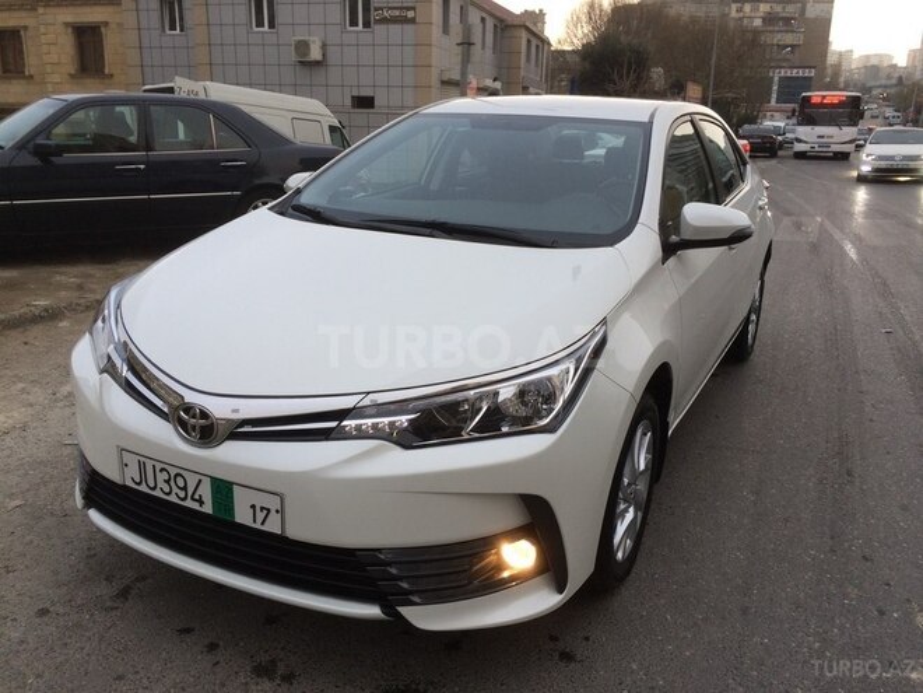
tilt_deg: -16.7
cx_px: 462
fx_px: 773
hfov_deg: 61.7
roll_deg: -0.3
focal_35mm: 29
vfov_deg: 48.2
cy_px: 346
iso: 32
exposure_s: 1/105
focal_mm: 4.15
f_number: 2.2
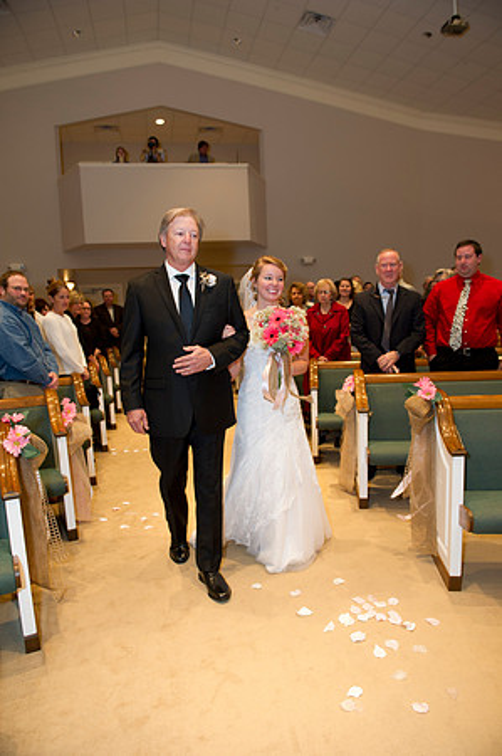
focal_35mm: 24
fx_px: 503
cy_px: 378
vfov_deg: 73.8
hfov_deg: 53.0
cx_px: 251
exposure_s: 1/80
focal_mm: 24
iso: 1250
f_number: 4
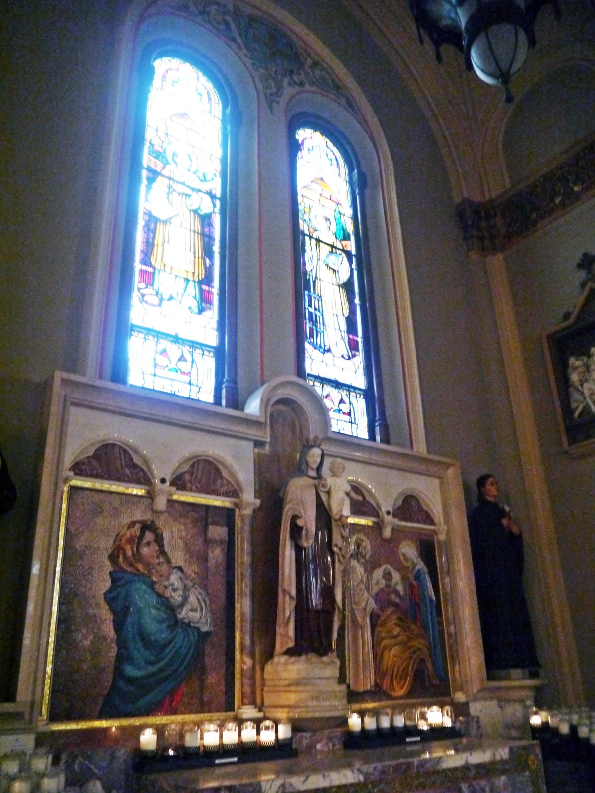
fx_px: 642
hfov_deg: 49.7
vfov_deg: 63.4
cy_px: 396
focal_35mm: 28
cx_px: 298
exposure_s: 1/15
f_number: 3.5
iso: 1600
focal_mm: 14
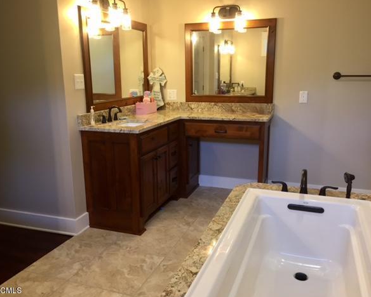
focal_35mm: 31
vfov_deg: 47.2
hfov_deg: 57.1
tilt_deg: -13.3
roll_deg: -0.4
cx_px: 187
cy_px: 151
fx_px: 341
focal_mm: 4.15
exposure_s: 1/30
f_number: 2.2
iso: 64
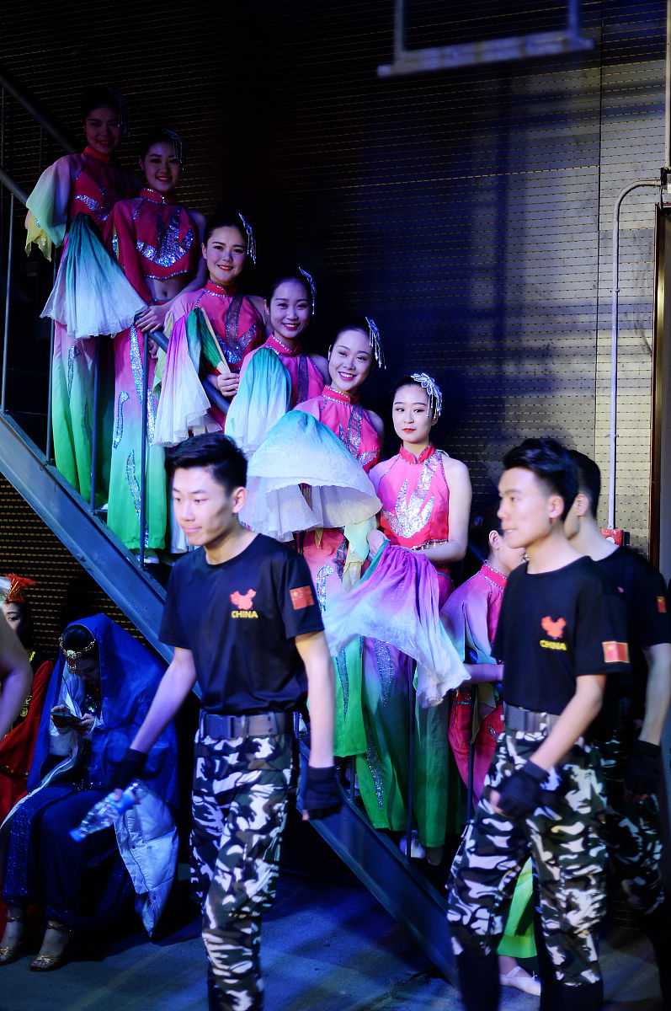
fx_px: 1401
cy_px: 506
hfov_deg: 26.9
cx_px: 336
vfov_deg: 39.6
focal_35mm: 50
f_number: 1.8
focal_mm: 50
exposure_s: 1/80
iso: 1000
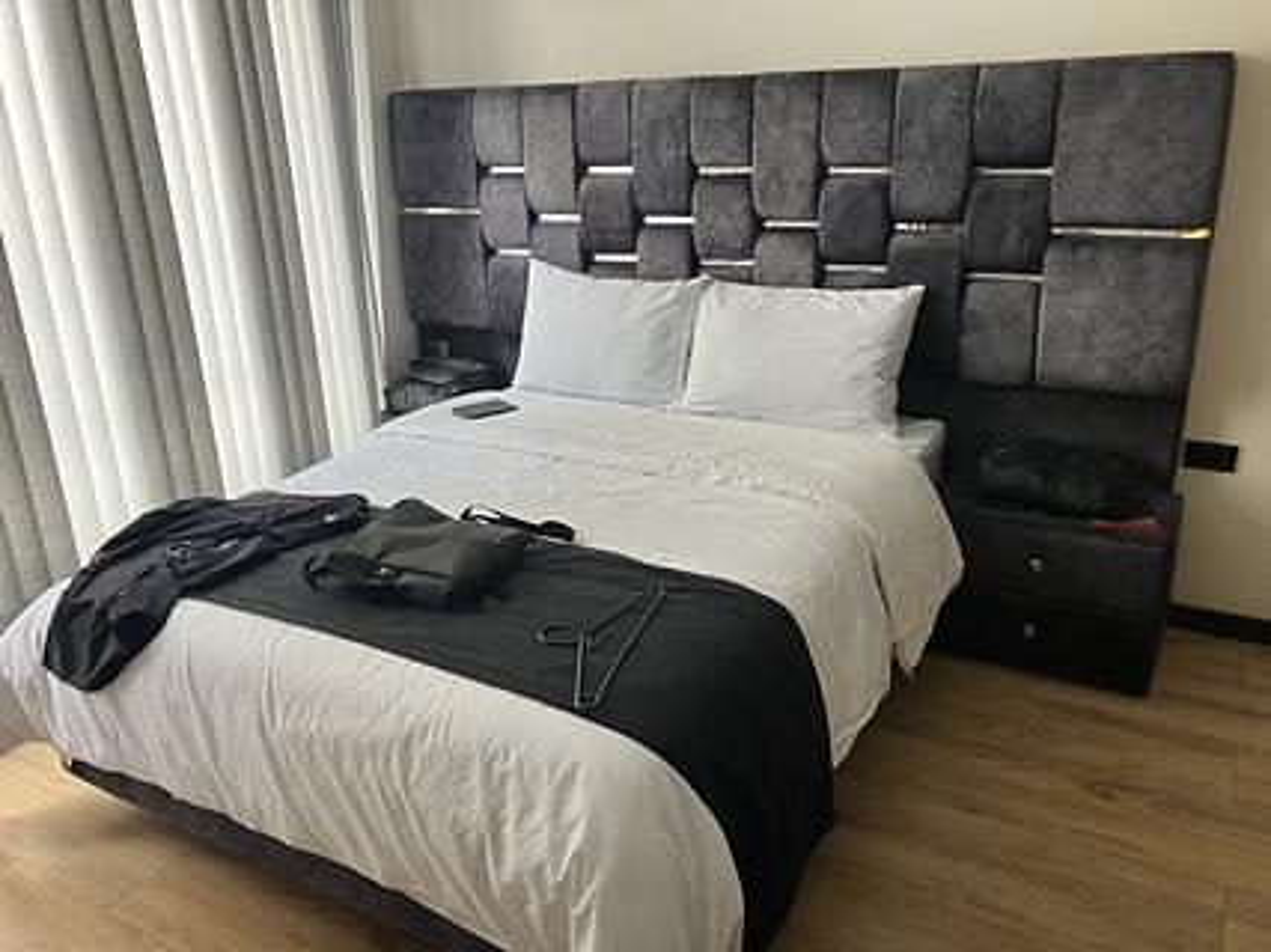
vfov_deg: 49.7
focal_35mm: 28
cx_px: 636
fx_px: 1028
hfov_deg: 63.5
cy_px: 476
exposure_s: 1/60
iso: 64
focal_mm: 3.99
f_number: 1.8
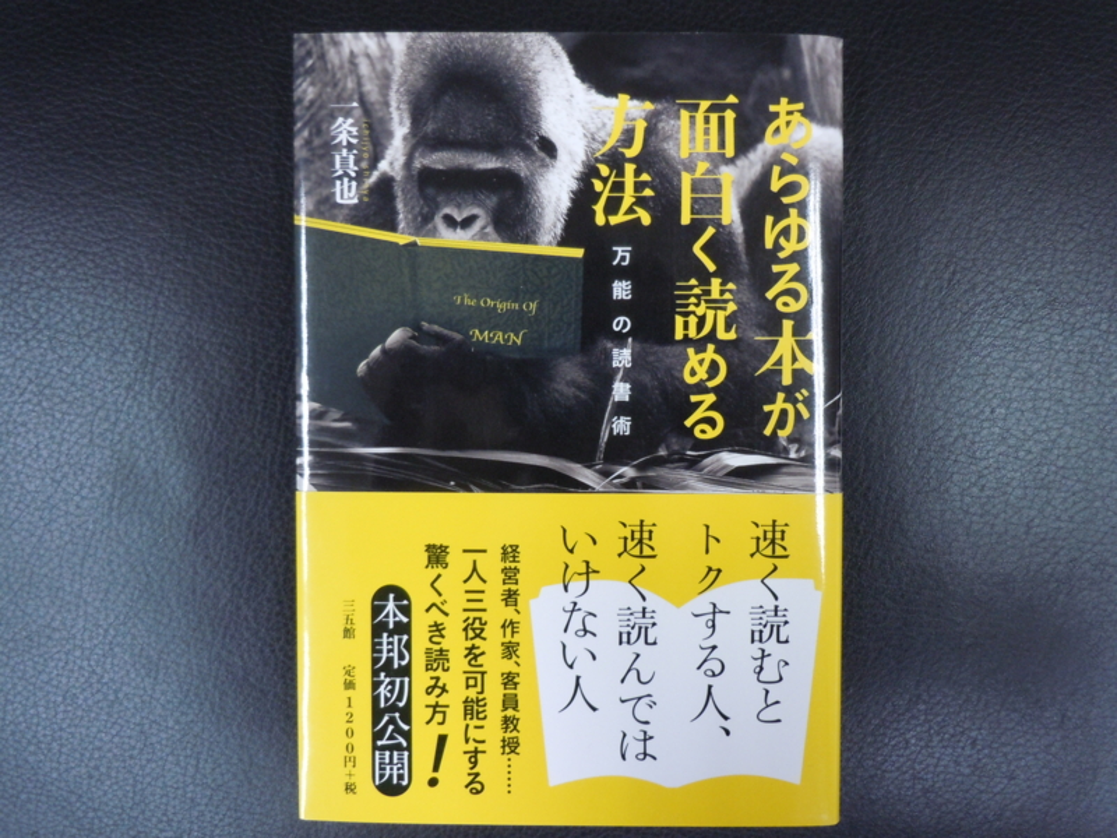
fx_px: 904
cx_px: 558
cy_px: 419
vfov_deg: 49.7
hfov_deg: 63.4
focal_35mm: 28
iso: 400
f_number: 3.7
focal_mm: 5
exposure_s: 1/30
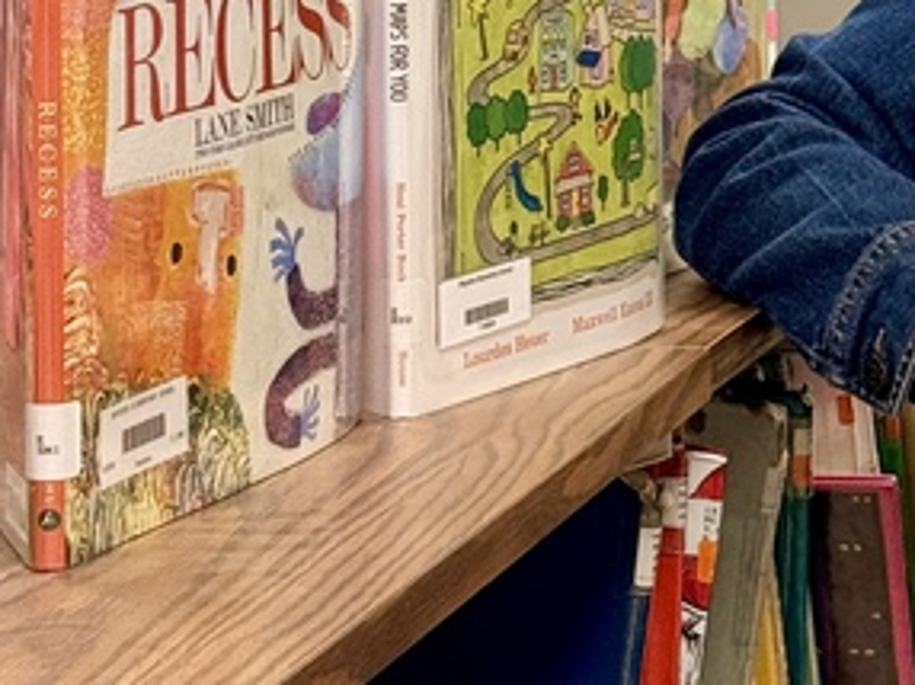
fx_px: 4543
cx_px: 1222
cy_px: -186
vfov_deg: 8.5
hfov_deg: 11.2
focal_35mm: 172
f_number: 1.78
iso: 200
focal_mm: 6.76
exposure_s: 1/60
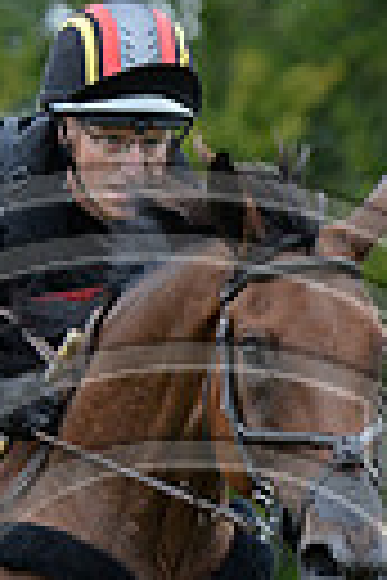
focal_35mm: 1304
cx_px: 144
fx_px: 21025
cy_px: 665
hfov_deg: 1.1
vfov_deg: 1.6
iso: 1000
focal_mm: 290
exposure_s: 1/1000
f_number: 6.3
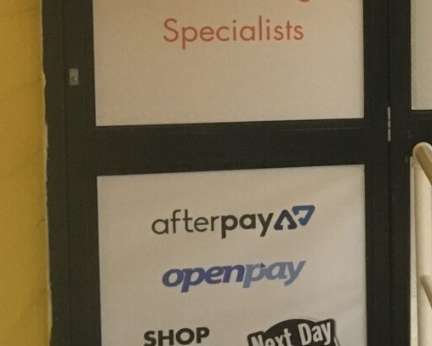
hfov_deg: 16.1
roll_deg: -0.3
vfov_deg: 14.2
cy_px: 35
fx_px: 1368
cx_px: 691
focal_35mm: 107
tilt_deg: -5.9
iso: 200
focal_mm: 4.15
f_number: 2.2
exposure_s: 1/33
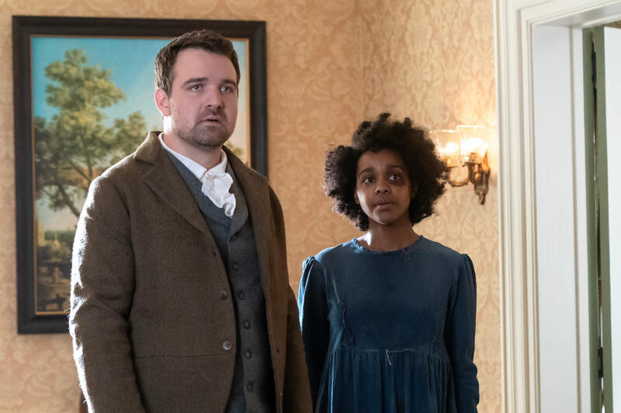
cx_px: 310
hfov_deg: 16.1
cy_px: 206
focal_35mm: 127
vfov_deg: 10.8
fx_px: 2190
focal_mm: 85
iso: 6400
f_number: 3.2
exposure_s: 1/125
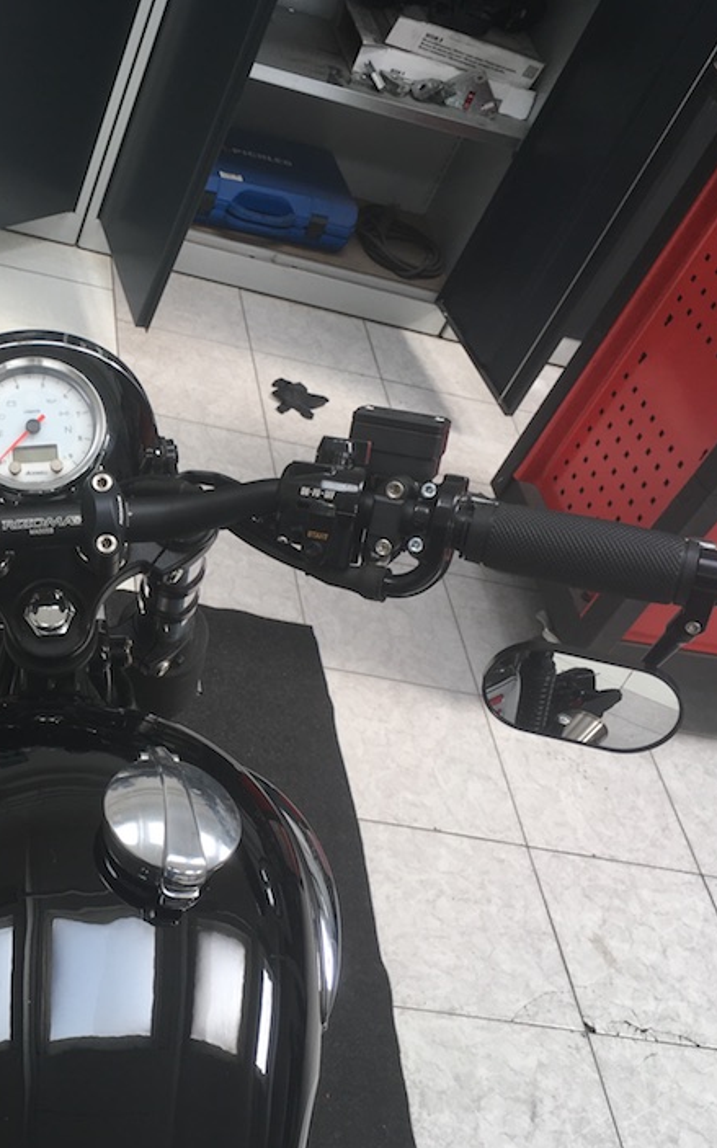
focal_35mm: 42
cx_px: 60
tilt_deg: -41.6
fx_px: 1314
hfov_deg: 29.2
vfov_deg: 47.2
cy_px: 575
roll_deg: -20.7
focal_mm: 4.15
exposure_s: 1/100
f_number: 2.2
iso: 25
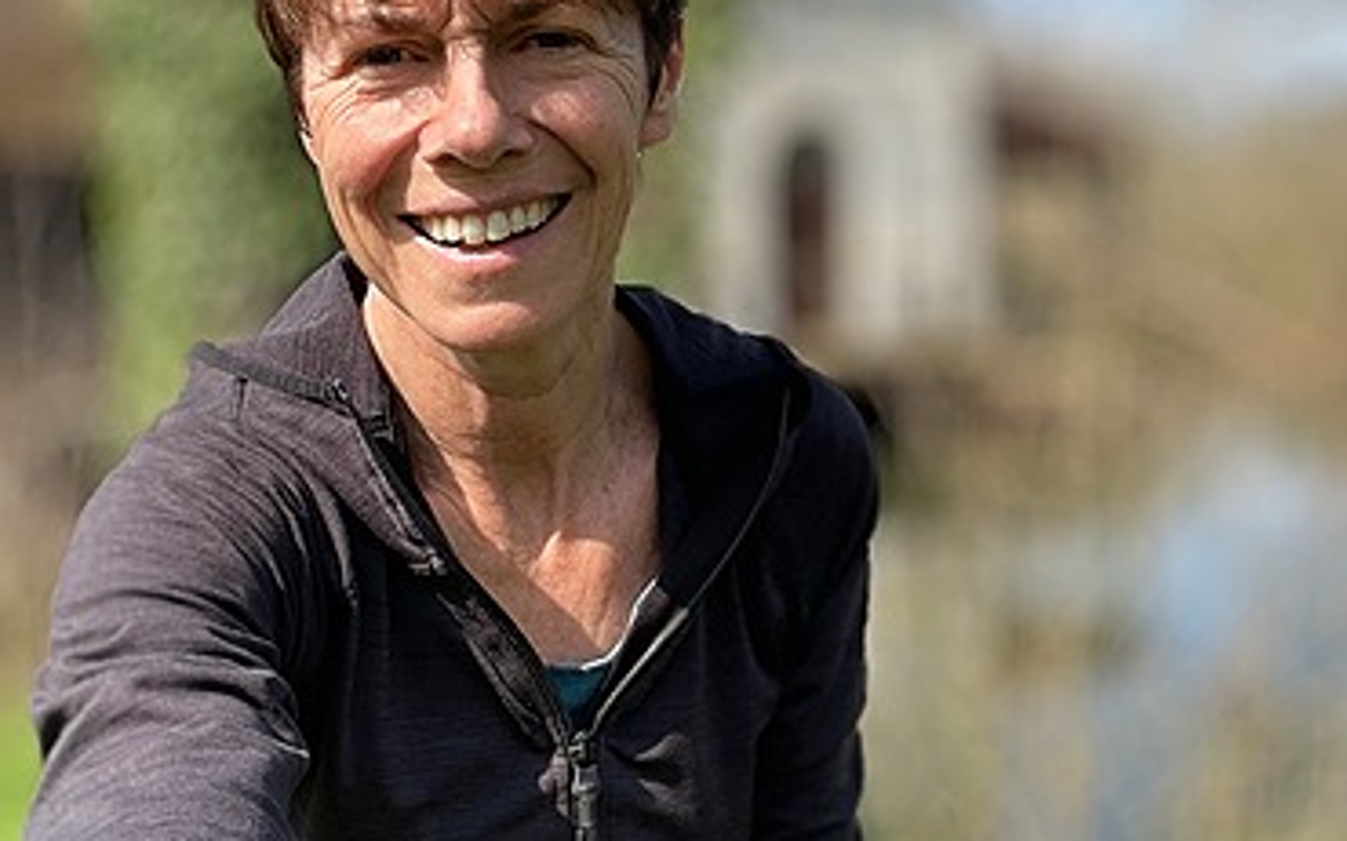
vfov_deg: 29.5
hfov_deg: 46.2
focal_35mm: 43
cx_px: 675
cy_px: 251
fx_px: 1578
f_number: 2.2
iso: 25
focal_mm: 2.71
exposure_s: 1/563
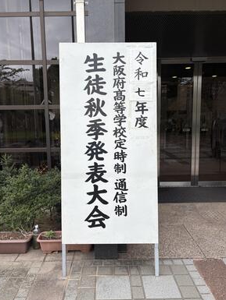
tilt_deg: -6.9
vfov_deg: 65.3
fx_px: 235
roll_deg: +0.4
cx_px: 110
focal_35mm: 27
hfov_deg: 51.4
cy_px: 150
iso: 50
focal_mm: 6
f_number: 1.6
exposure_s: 1/850
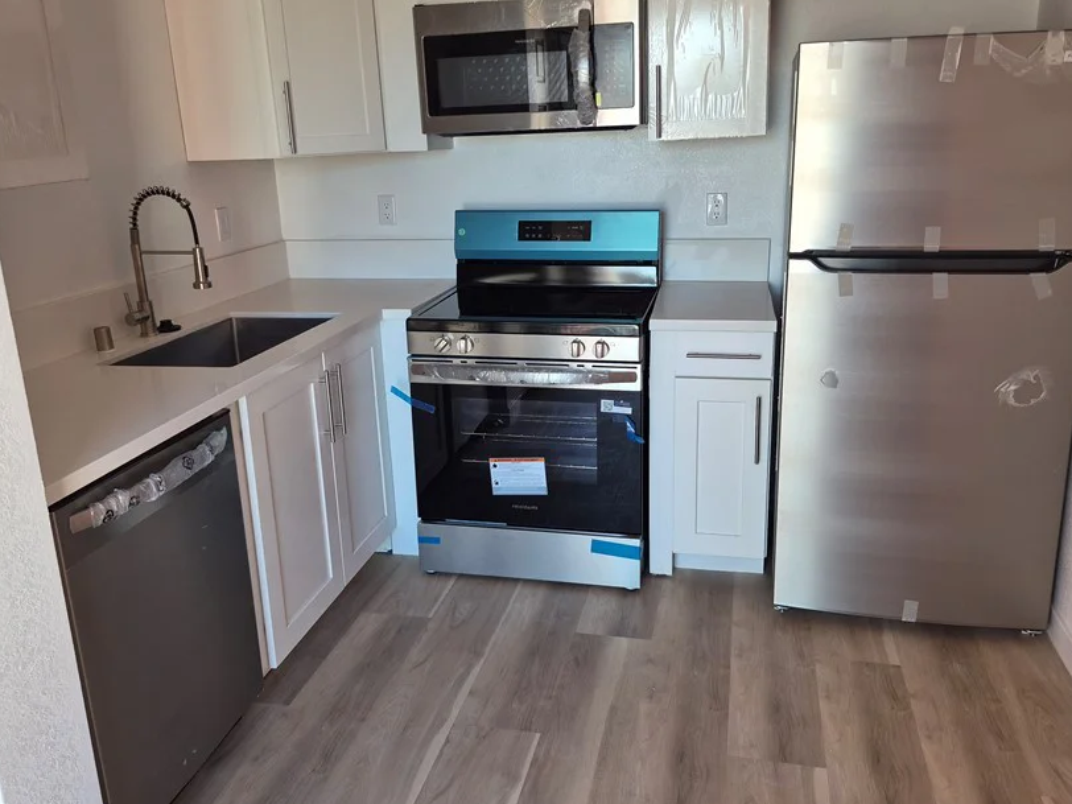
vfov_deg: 48.2
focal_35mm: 29
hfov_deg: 61.7
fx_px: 898
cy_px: 380
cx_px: 540
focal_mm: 5.4
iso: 100
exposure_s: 1/180
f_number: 1.8
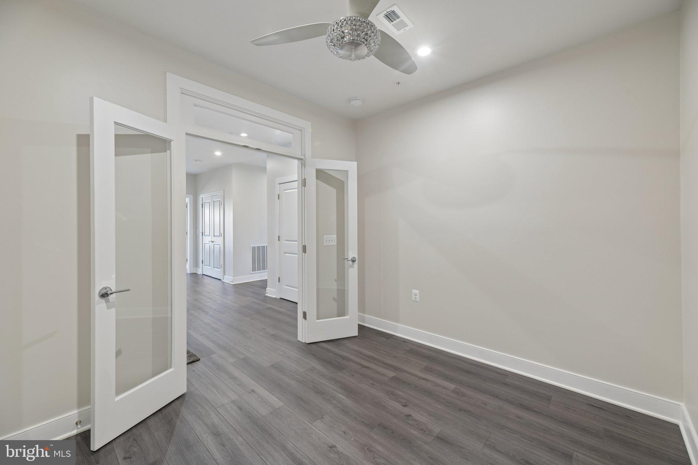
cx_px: 349
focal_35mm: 14
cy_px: 232
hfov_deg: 104.3
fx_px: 271
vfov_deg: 81.2
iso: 400
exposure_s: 1/10
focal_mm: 14
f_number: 8
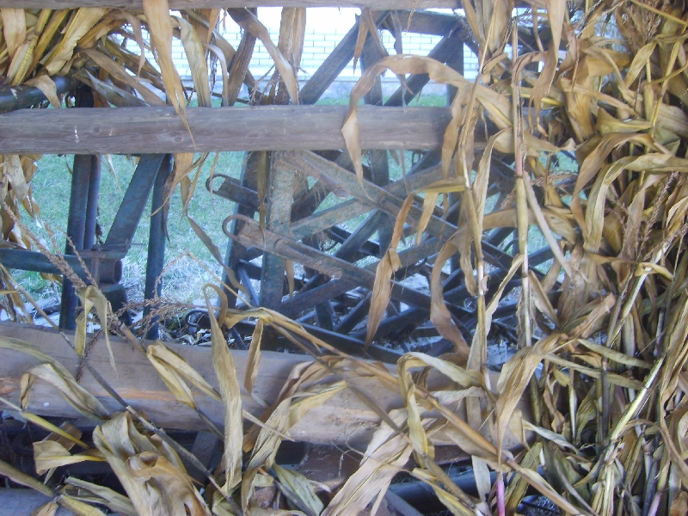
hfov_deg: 52.6
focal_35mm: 35
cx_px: 344
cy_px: 258
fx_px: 696
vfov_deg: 40.7
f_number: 2.8
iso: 104
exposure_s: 1/30
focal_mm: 5.8
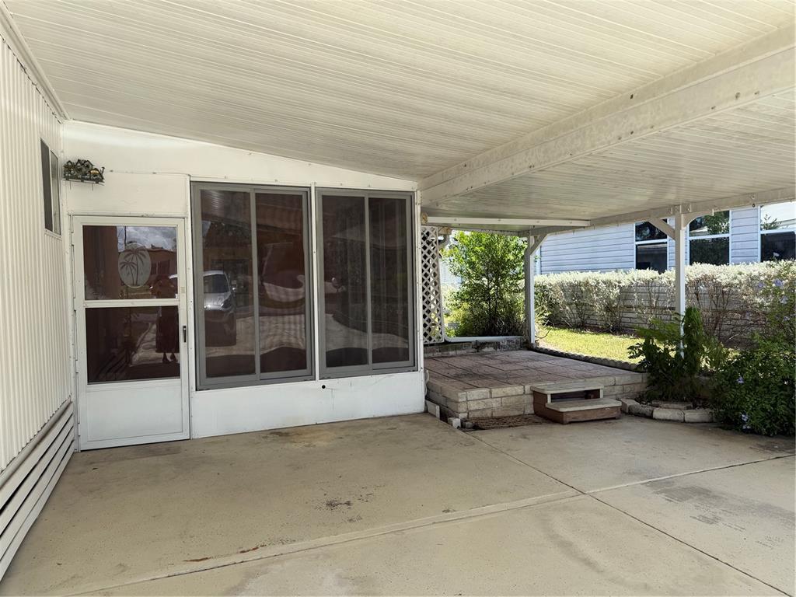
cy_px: 298
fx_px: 552
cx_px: 398
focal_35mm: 24
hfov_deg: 71.6
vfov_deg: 56.8
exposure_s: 1/1361
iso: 80
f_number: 1.78
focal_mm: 6.76
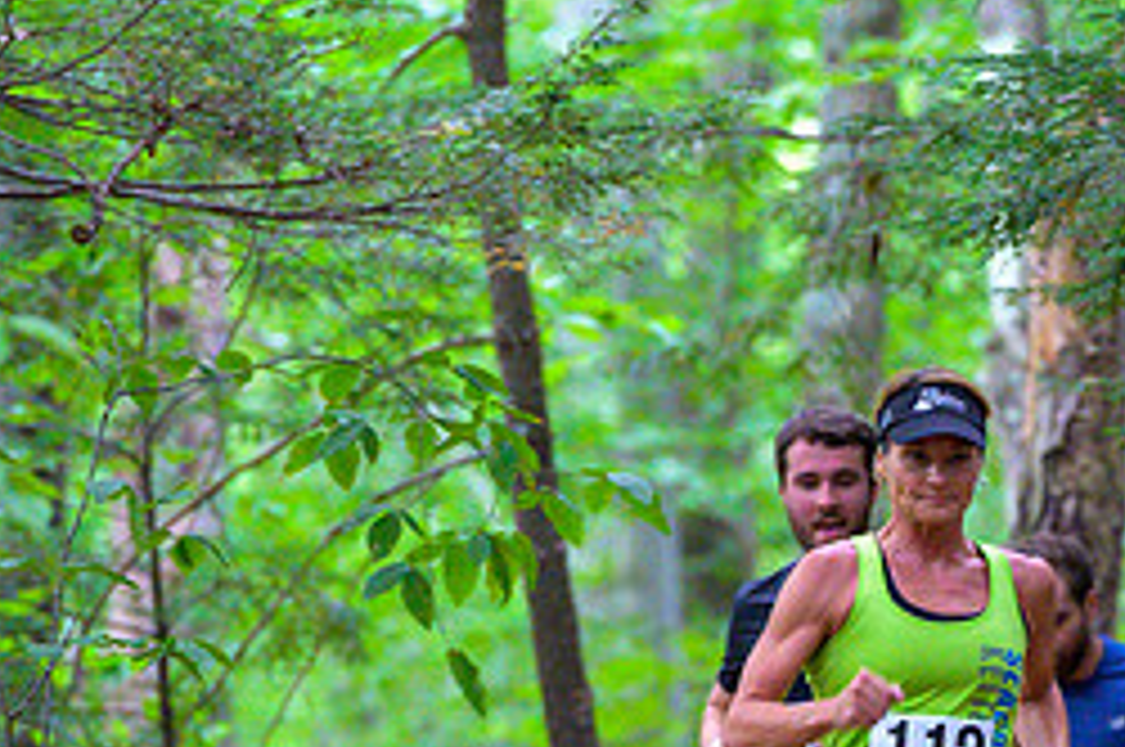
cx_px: 1120
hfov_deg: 4.5
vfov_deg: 3.0
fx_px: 14138
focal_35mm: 453
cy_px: 752
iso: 8000
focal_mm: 195
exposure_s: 1/160
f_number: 4
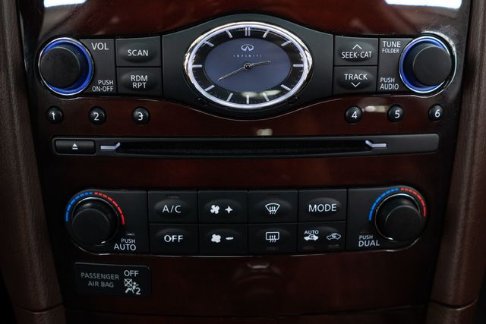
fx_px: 567
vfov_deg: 31.9
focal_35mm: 42
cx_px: 243
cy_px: 162
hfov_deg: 46.4
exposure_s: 1/50
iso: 1000
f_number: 3.2
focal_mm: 28
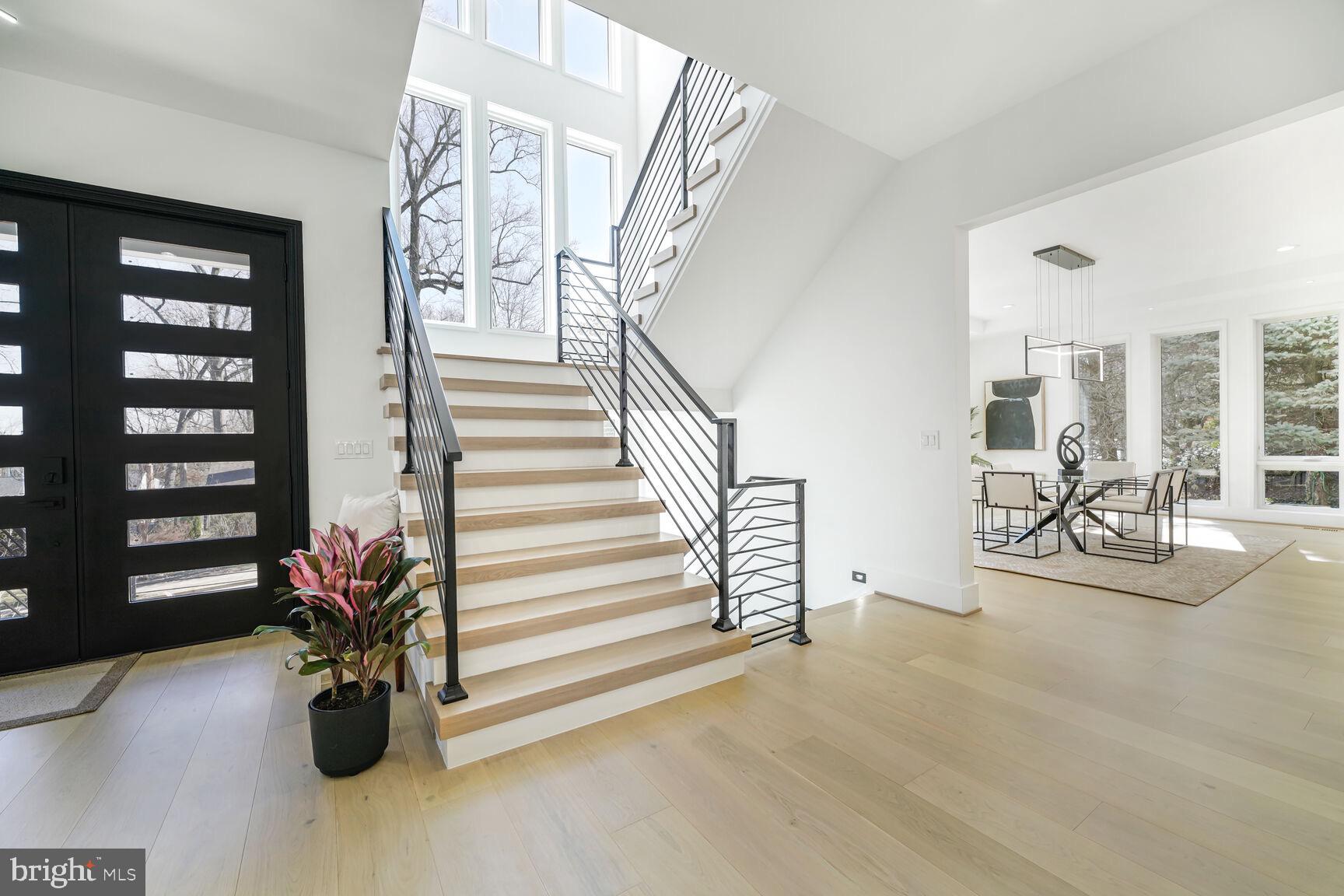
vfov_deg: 81.2
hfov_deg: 104.3
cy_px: 448
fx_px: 523
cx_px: 672
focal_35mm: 14
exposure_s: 1/30
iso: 400
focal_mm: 14
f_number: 8
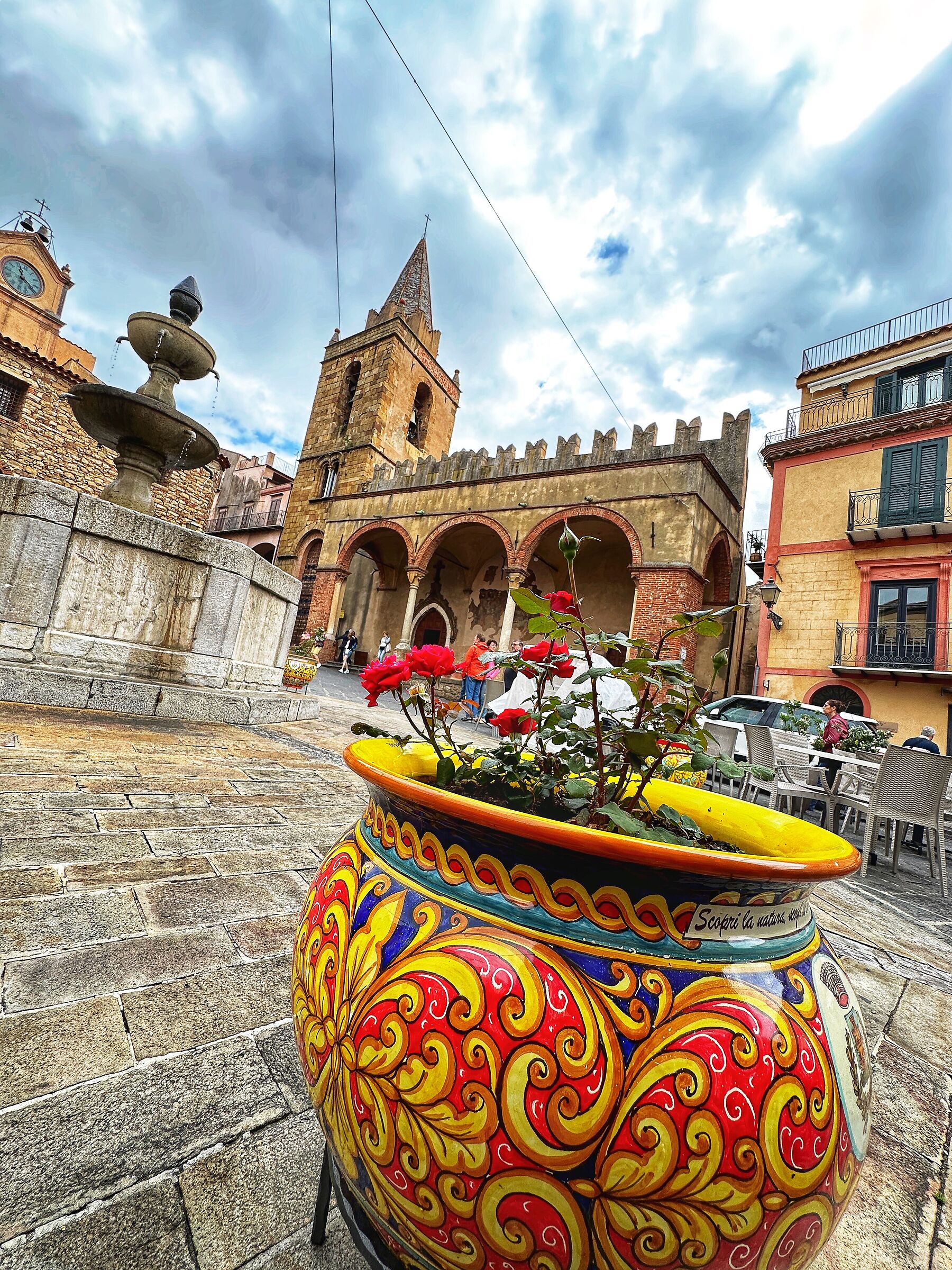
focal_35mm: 14
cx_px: 476
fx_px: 513
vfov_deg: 102.1
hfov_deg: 85.7
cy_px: 635
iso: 50
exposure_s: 1/868
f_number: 2.2
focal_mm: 2.22
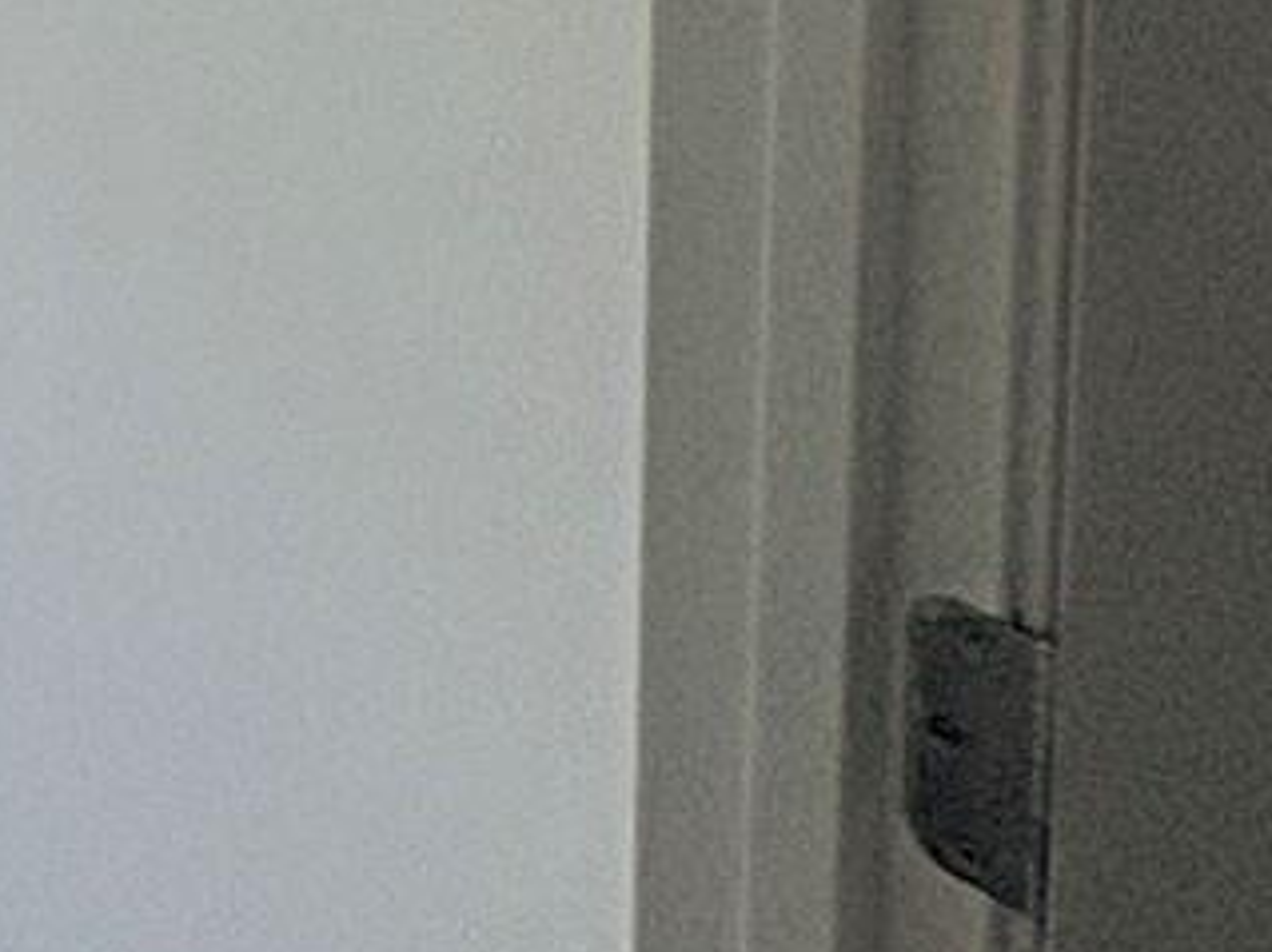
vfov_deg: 14.6
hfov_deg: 12.4
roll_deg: +2.3
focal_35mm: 90
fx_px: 3306
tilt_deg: -2.6
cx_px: -2285
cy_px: -717
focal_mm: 2.22
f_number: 2.2
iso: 40
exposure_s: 1/130
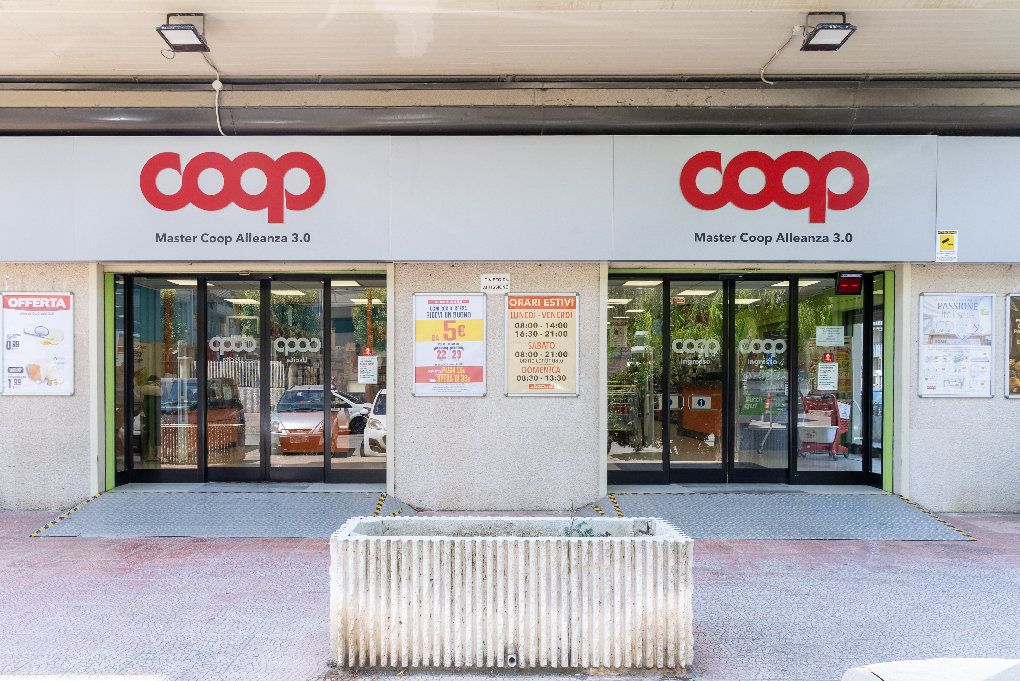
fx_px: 680
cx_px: 510
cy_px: 340
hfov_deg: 73.7
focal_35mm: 24
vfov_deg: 53.2
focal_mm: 24
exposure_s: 1/160
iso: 320
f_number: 8
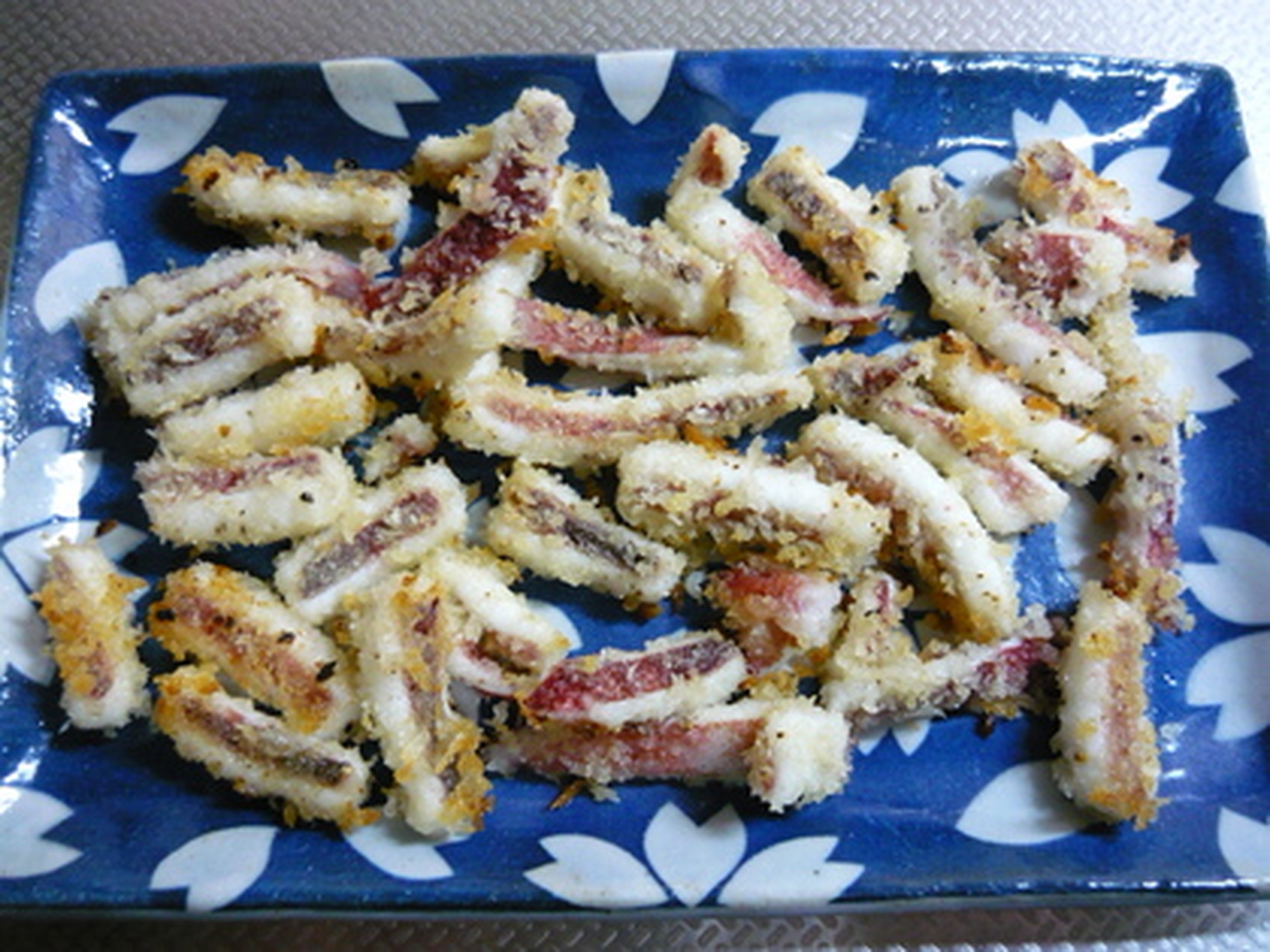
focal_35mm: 33
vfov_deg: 42.9
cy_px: 476
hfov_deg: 55.4
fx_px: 1211
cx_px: 635
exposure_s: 1/25
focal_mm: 5.5
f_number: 2.8
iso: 400
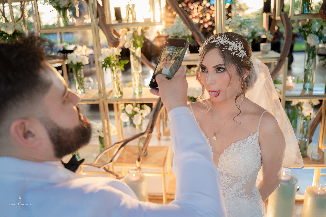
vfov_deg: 43.6
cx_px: 163
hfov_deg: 61.9
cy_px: 108
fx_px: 272
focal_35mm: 30
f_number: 2.8
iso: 1000
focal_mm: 30
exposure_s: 1/200
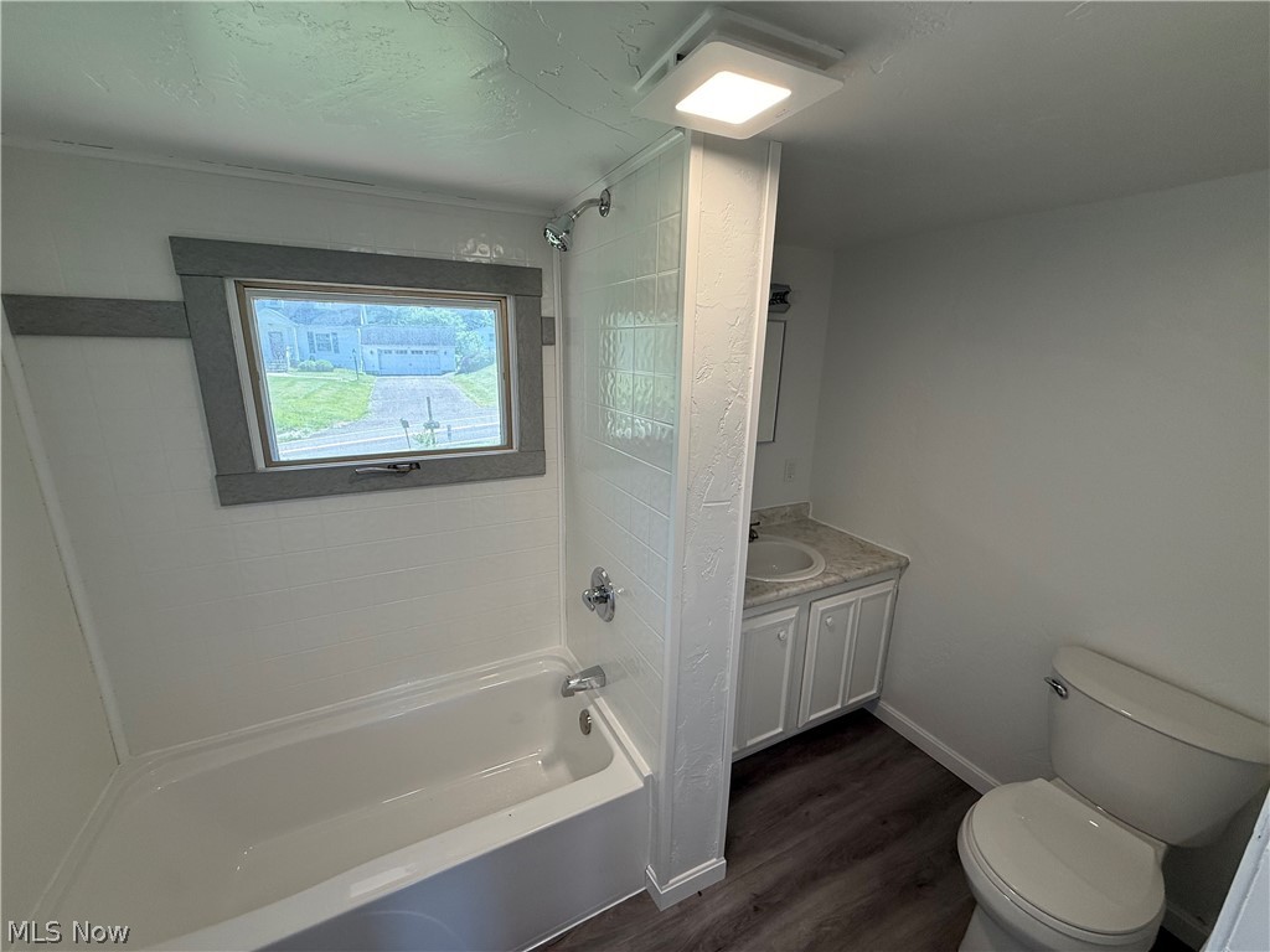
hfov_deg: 102.1
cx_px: 635
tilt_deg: -13.8
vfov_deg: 85.7
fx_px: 514
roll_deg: -0.7
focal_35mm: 14
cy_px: 476
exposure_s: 1/120
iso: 80
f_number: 2.2
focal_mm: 2.22
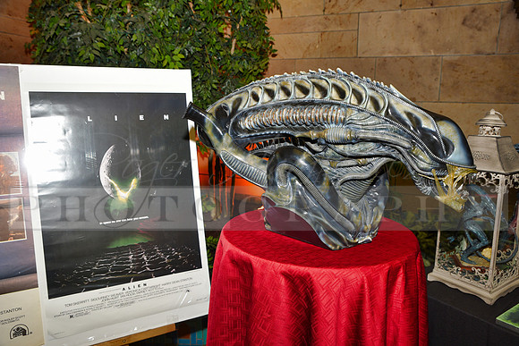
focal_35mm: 29
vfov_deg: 45.0
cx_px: 260
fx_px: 418
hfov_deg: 63.6
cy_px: 173
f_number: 5
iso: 200
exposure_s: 1/60
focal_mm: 29
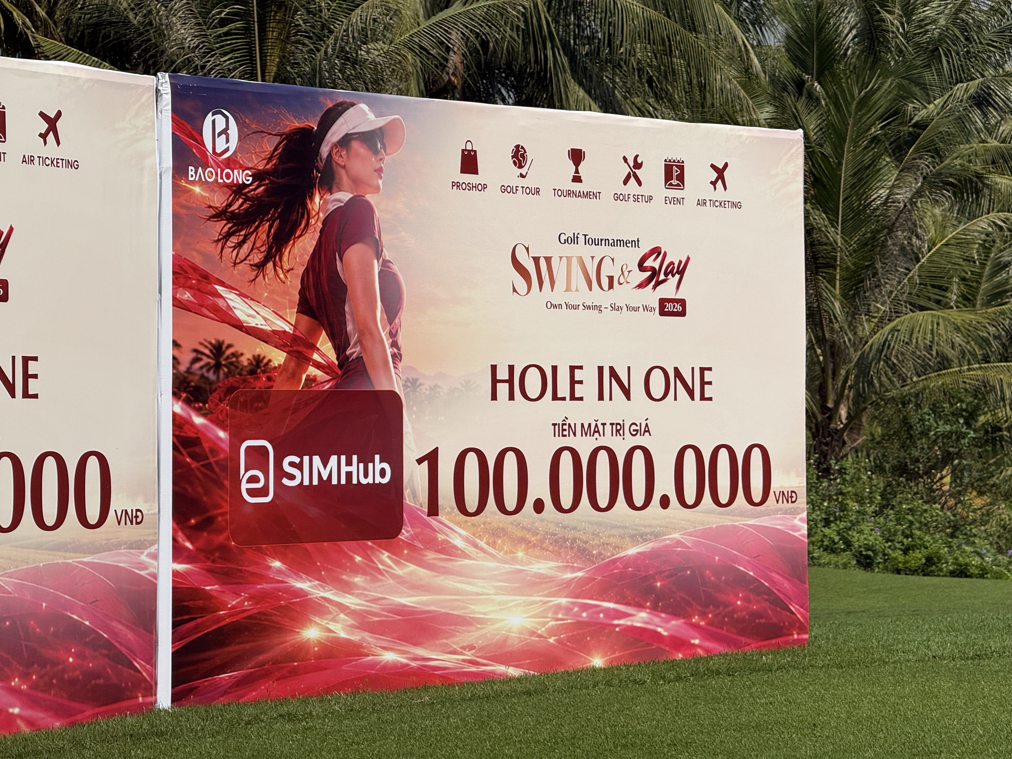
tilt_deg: +0.9
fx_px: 3508
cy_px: 380
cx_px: 506
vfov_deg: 12.3
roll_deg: -0.4
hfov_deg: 16.4
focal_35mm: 120
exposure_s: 1/3195
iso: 50
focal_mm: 15.66
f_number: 2.8
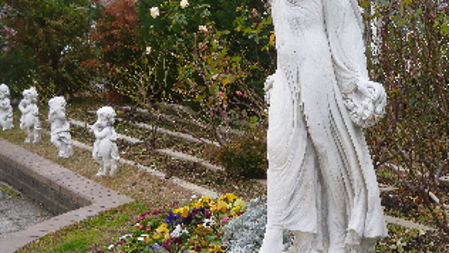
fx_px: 738
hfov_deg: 33.4
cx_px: 317
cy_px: 60
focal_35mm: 62
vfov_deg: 19.3
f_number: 2.9
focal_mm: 6.4
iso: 100
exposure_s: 1/250
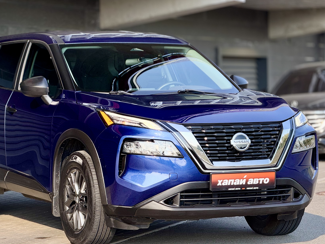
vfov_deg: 10.1
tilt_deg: -0.8
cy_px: 126
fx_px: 1380
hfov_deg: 13.4
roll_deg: +1.7
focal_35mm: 147
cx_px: 133
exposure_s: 1/360
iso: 50
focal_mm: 15.66
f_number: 2.8
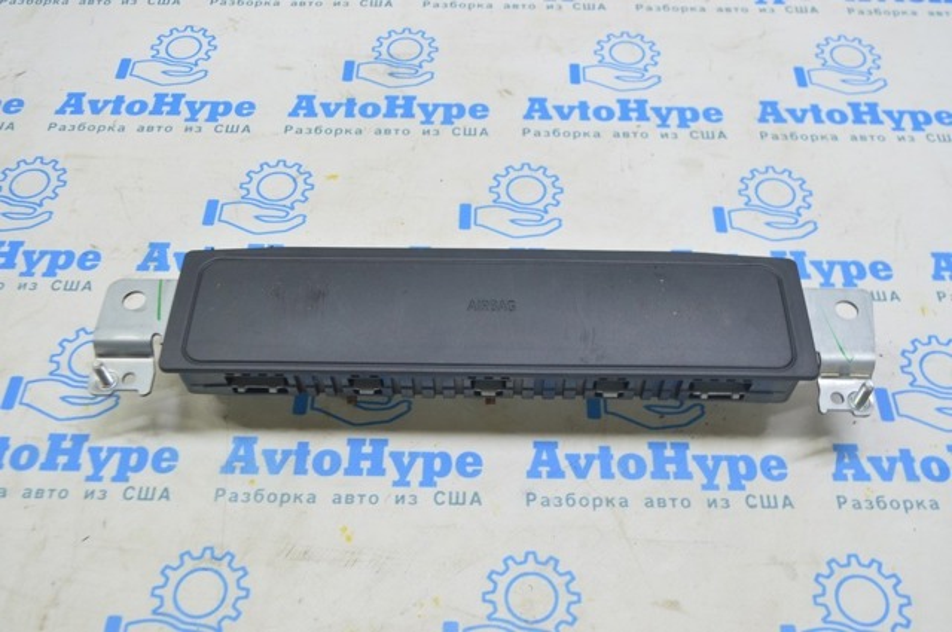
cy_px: 316
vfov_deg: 35.4
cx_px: 476
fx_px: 990
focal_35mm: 38
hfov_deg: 51.3
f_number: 5.6
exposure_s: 1/20
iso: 400
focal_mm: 25
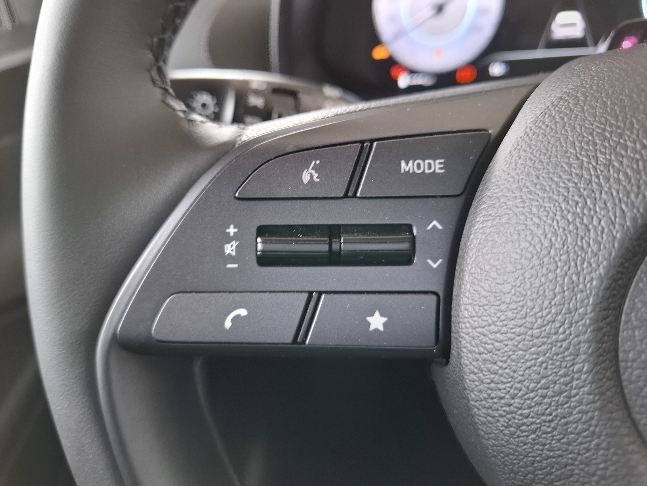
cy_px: 243
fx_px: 430
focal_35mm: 23
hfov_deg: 73.9
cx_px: 324
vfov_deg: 58.9
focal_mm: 5.54
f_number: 1.8
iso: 250
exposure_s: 1/50
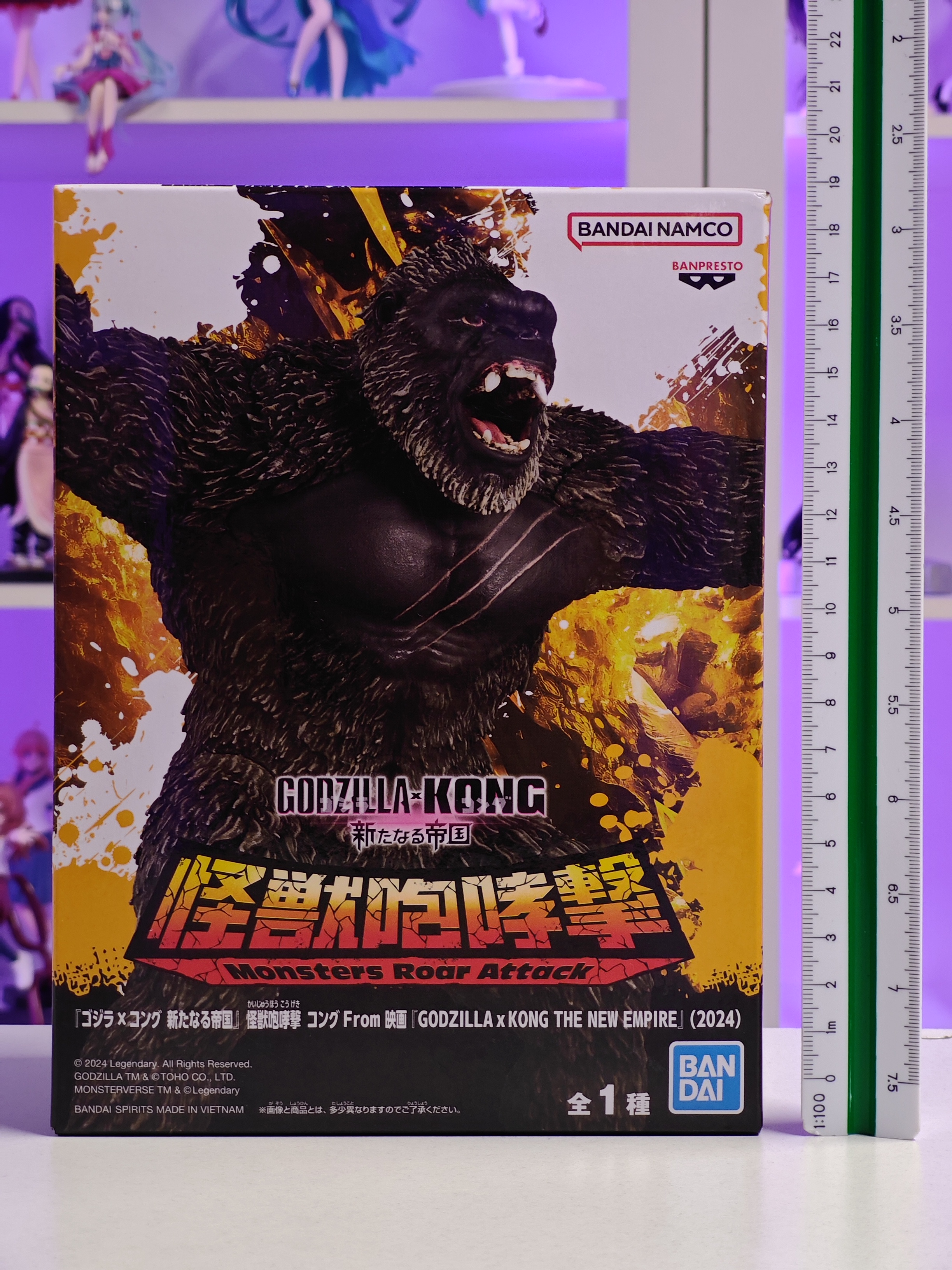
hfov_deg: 18.4
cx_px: 476
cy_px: 635
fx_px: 2934
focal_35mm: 80
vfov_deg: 24.4
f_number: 2.4
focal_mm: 7.48
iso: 400
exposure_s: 1/14.7
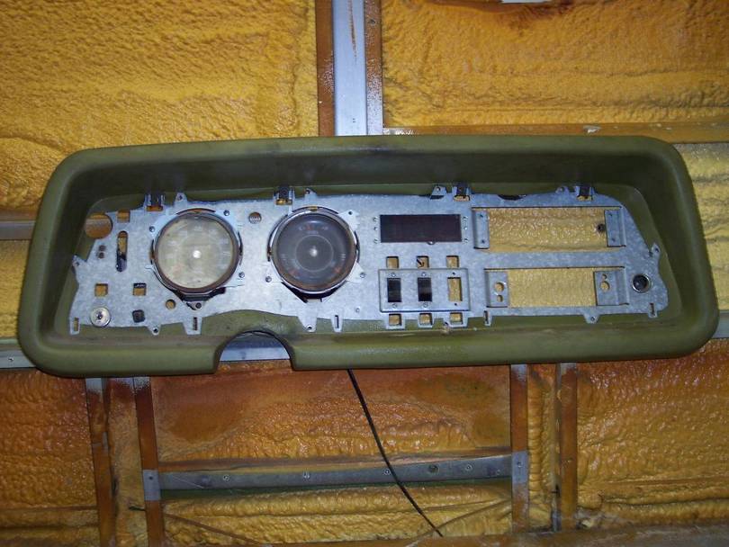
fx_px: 801
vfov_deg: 37.7
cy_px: 274
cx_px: 364
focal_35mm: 38
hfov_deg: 49.0
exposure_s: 1/30
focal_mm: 8
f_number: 2.8
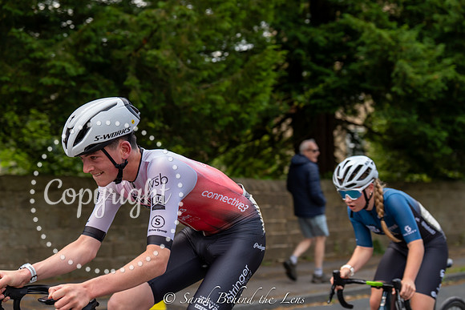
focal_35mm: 70
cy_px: 155
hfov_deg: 28.8
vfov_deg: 19.5
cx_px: 232
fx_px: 904
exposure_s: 1/640
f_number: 4
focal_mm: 70
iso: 400
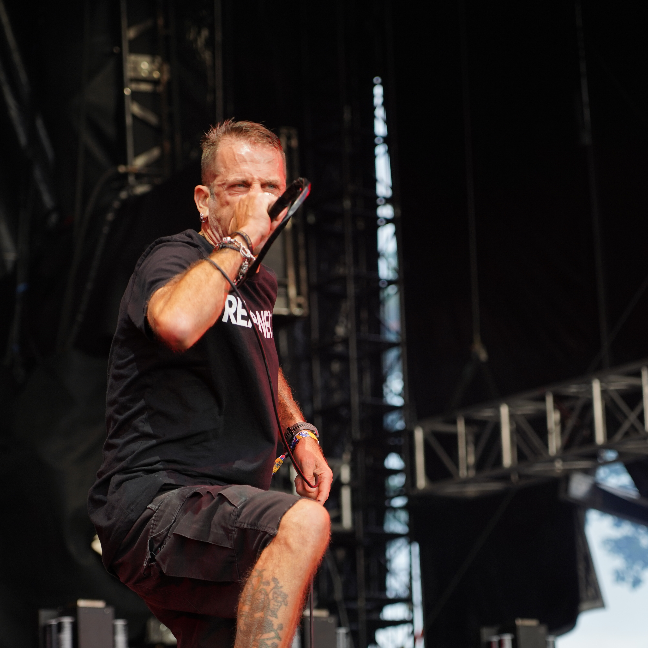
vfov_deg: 13.0
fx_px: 2838
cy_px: 324
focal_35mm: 134
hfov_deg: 13.0
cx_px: 319
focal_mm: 105
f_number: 4
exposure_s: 1/125
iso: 400
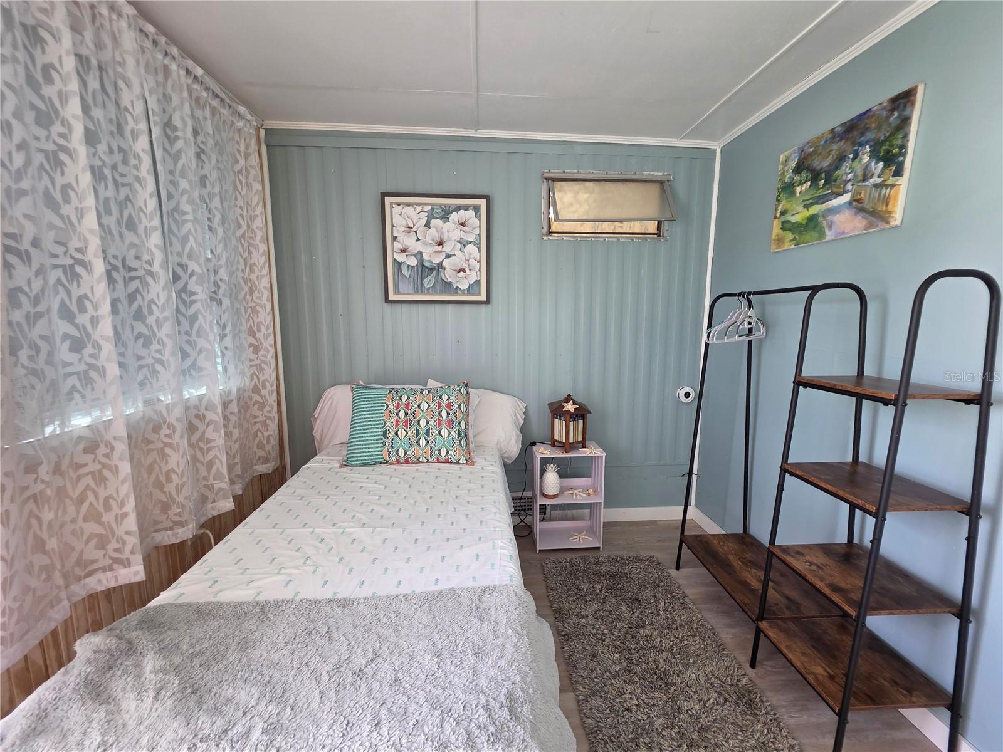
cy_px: 376
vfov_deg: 89.9
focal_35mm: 13
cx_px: 502
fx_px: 377
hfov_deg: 106.2
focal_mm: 2.2
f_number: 1.9
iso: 125
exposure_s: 1/120
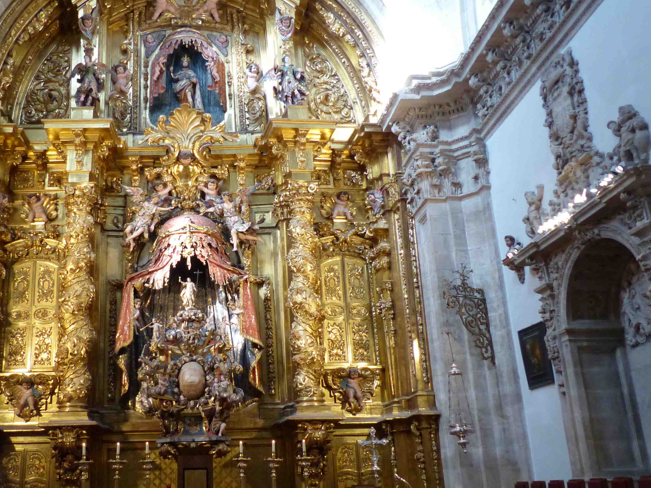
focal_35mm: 37
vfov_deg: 38.7
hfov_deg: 49.3
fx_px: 696
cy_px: 257
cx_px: 222
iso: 400
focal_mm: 4.5
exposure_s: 1/40
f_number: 2.8
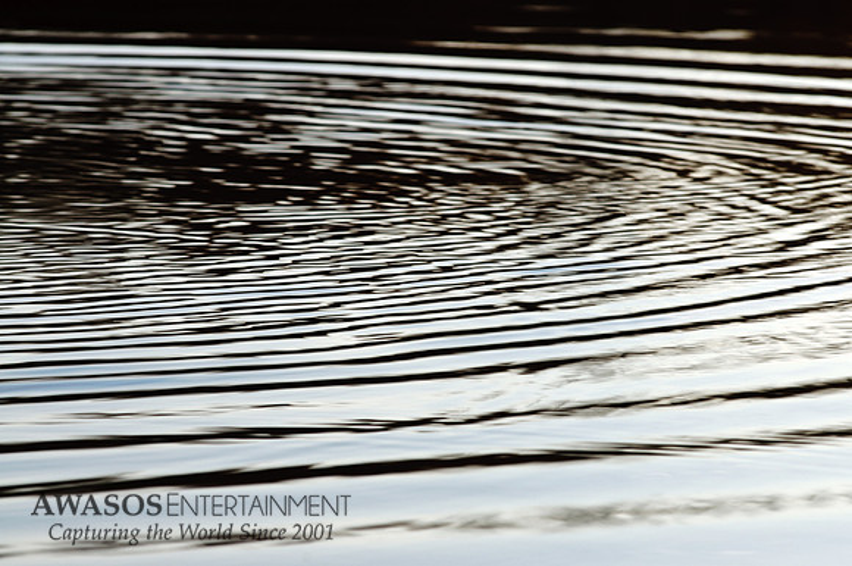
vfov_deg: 5.4
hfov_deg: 8.1
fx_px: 6027
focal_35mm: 255
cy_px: 283
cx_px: 426
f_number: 11
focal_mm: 170
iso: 200
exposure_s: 1/25
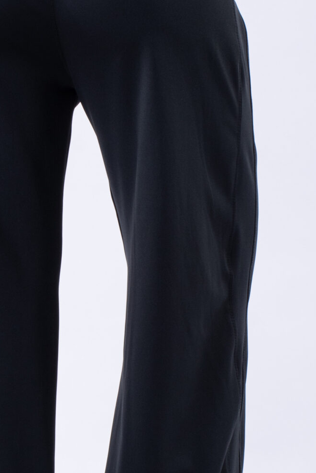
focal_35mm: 186
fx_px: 2448
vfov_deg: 11.1
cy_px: 279
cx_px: 68
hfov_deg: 7.4
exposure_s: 1/160
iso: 160
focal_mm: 48
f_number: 13
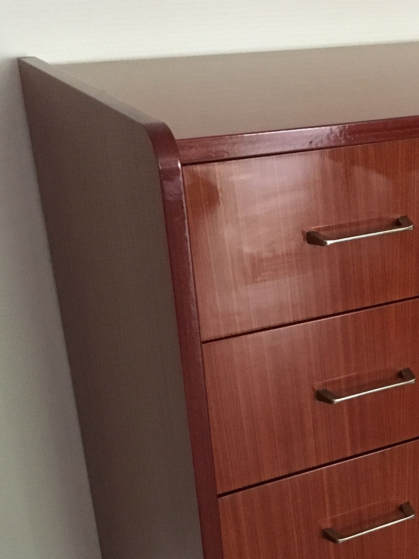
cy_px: 437
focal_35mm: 64
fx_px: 1033
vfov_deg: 29.7
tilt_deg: -27.1
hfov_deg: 21.9
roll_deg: +0.0
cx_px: 446
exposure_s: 1/17
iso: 320
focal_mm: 4.15
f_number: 2.2
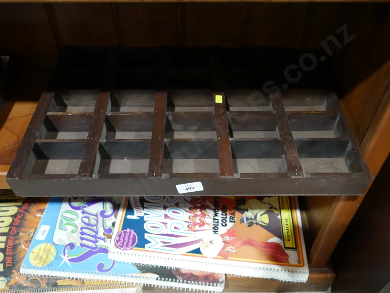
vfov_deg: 44.2
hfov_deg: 56.8
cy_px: 146
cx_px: 195
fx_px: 361
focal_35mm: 32
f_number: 3.6
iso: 800
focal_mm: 16
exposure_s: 1/60
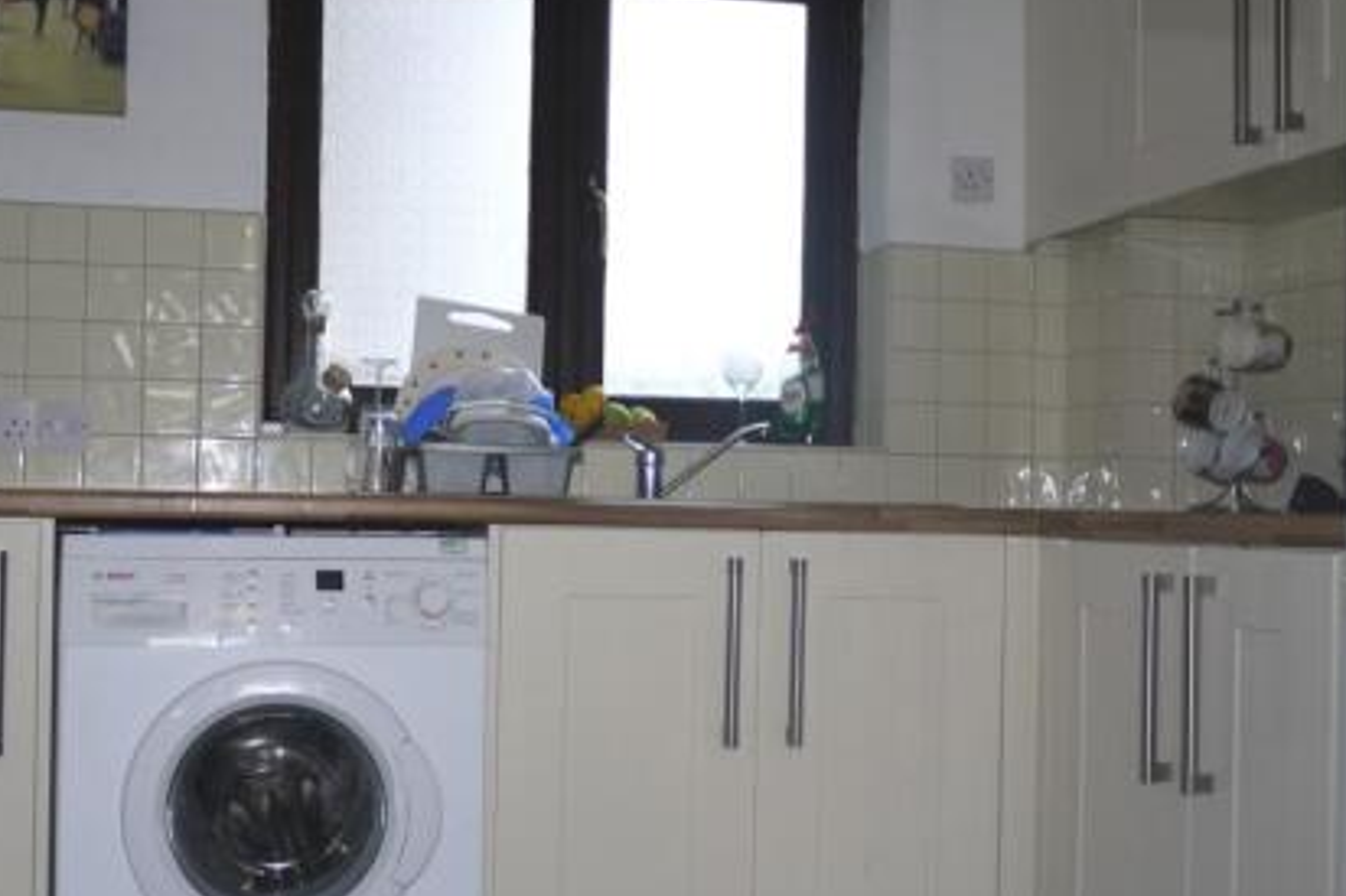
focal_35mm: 47
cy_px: 481
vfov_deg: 28.6
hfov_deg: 41.8
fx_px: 1756
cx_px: 562
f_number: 3.7
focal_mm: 16
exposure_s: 1/30
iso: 100
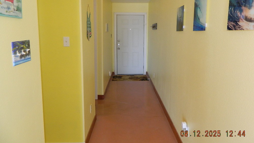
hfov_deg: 67.9
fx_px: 189
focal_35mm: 28
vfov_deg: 41.3
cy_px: 56
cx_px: 130
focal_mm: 4.5
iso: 200
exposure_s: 1/30
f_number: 3.1
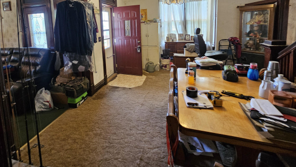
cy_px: 39
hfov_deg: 95.4
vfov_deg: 60.0
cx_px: 129
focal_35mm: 17
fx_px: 133
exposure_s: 1/60
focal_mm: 2.2
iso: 400
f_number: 2.2
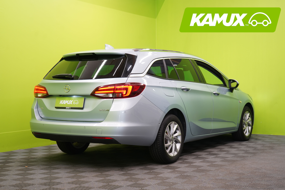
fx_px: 427
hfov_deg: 36.9
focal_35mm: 54
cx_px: 143
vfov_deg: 25.1
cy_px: 95
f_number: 5
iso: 400
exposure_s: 1/30
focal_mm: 53
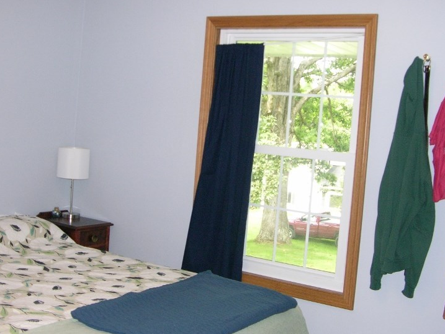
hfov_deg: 38.2
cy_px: 168
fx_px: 643
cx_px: 213
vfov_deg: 29.1
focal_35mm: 50
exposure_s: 1/60.1
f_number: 2.8
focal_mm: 8.9
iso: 200
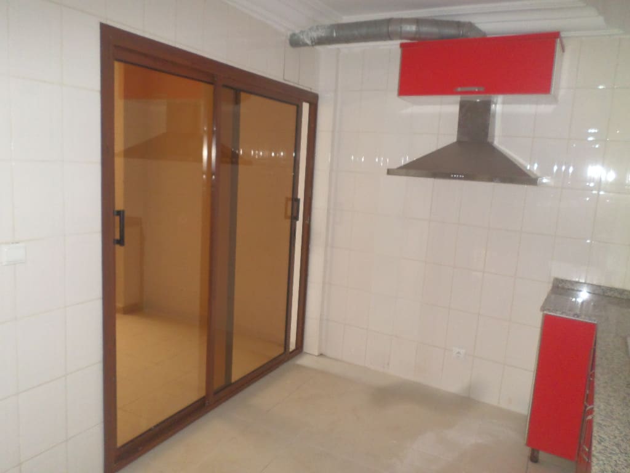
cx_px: 315
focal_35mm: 25
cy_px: 236
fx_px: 455
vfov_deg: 54.9
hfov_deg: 69.4
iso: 240
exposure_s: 1/30
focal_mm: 4.5
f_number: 2.5
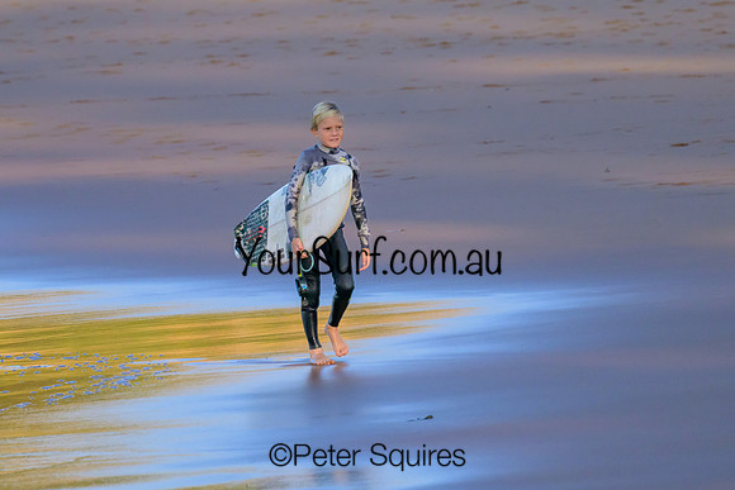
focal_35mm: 1063
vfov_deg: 1.3
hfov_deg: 1.9
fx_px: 21709
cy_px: 222
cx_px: 310
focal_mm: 800
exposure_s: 1/2000
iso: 3600
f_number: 11
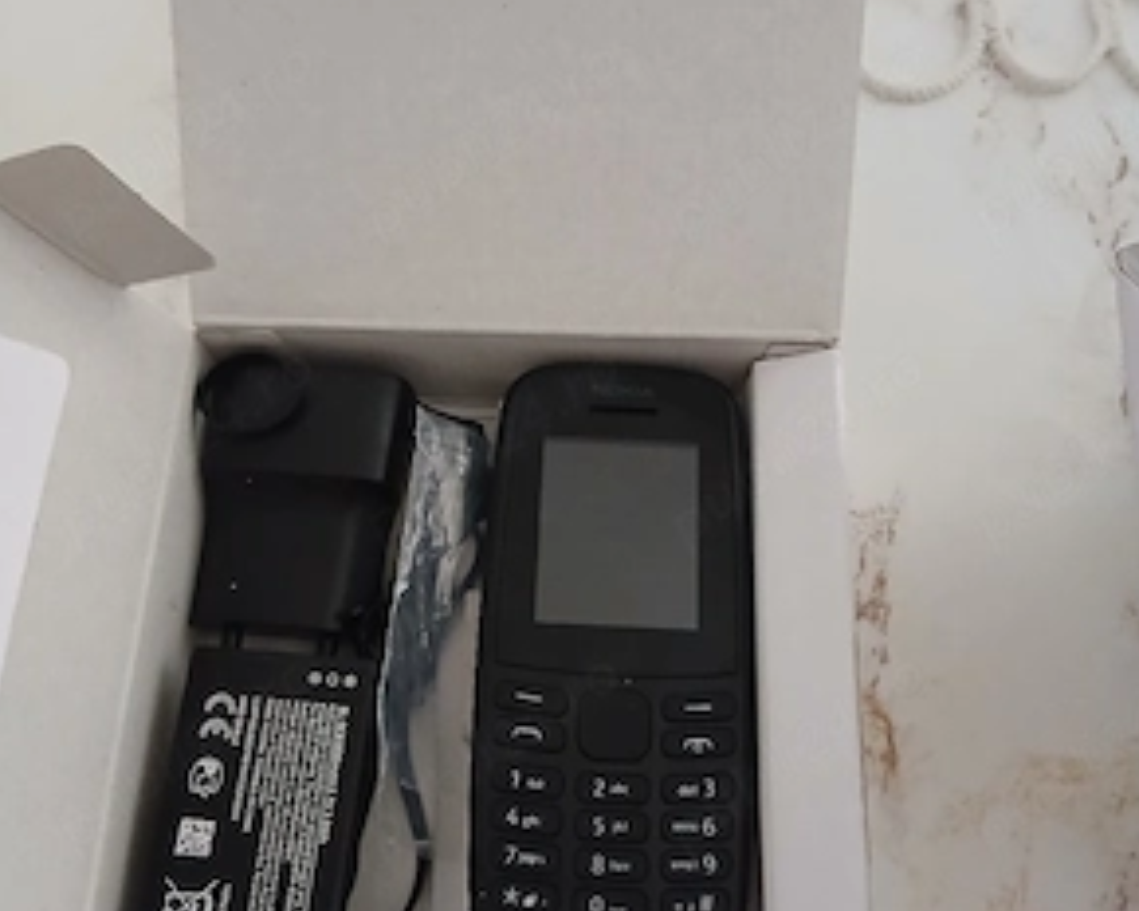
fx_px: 1180
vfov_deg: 42.2
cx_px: 570
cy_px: 495
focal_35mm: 35
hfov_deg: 51.5
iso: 800
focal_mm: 3.98
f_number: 1.8
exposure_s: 1/20
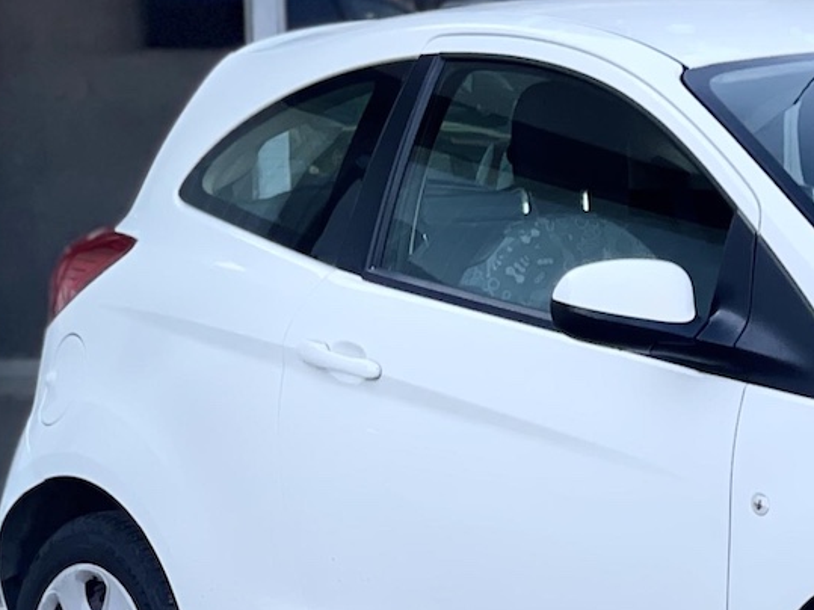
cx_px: 934
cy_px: 528
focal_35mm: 222
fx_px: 5219
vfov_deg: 6.7
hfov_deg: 8.8
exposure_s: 1/121
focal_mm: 7.5
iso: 25
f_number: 2.2
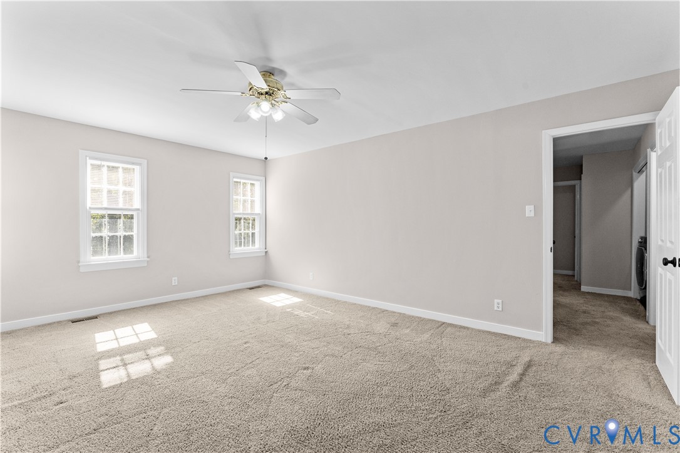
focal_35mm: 16
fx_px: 300
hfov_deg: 97.1
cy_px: 226
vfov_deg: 74.1
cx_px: 340
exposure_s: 1/60
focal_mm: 15.9
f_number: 9
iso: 1600
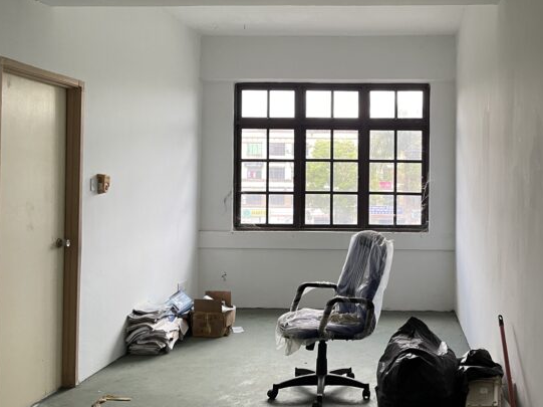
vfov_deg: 38.5
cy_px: 162
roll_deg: -0.6
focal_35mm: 37
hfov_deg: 48.9
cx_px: 379
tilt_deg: +0.4
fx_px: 580
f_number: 1.6
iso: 125
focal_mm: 5.1
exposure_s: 1/85
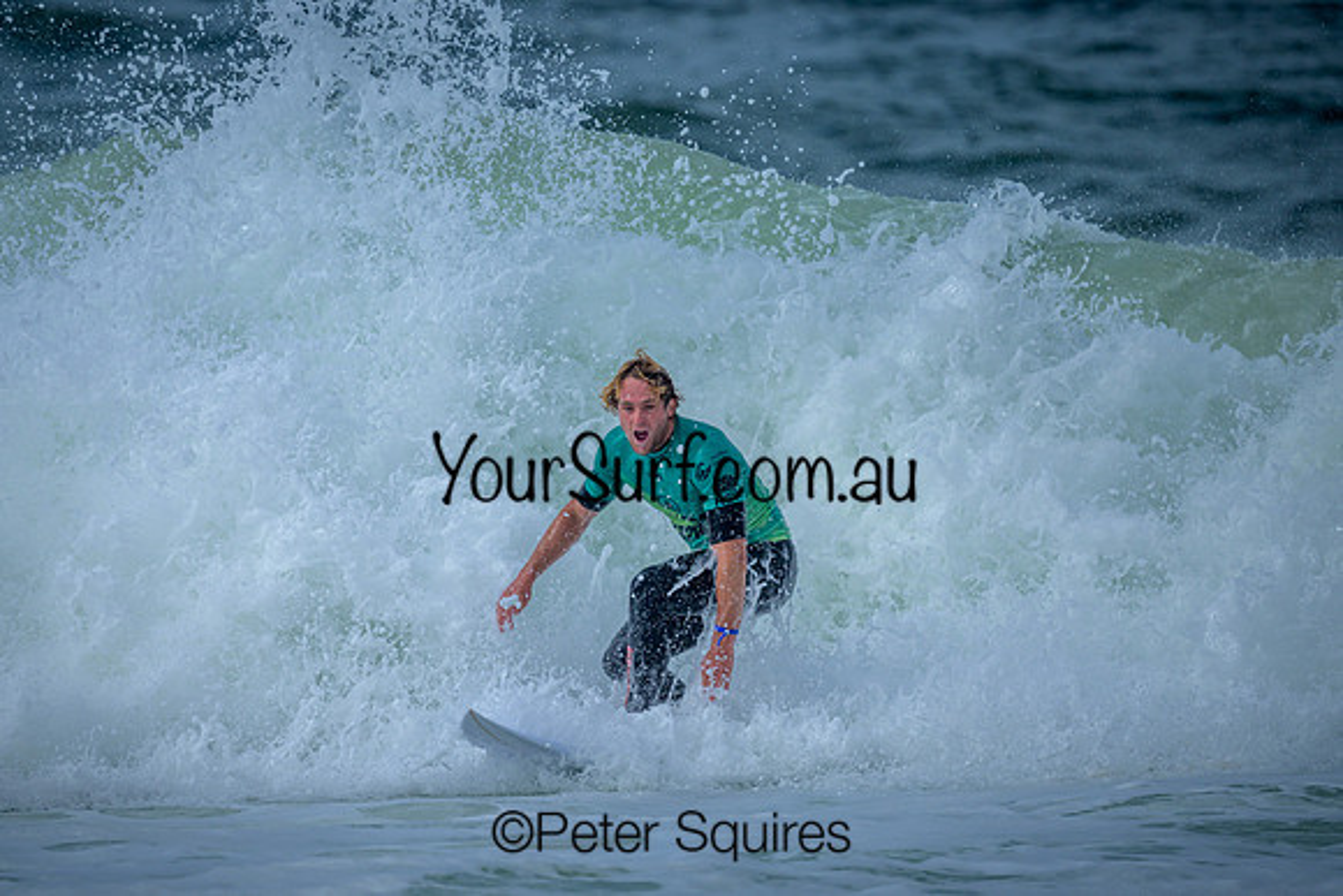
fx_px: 35590
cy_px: 456
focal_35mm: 954
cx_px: 620
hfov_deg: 2.2
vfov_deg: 1.4
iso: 140
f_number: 6.3
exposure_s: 1/2000
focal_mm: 800
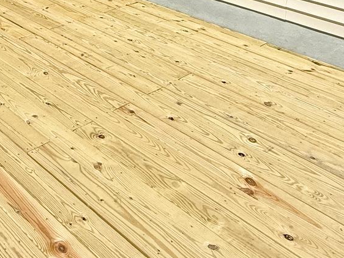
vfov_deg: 26.4
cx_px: 82
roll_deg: -0.7
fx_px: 507
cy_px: -25
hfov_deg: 36.5
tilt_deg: -15.0
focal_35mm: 51
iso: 40
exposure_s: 1/6173
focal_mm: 2.22
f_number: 2.2
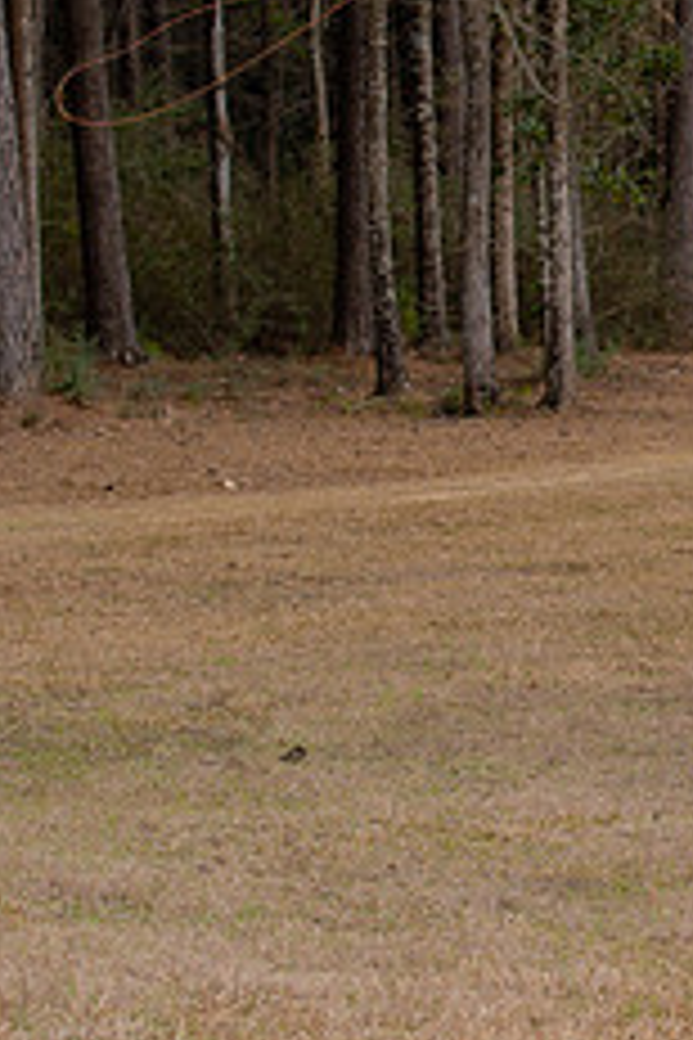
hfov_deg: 6.2
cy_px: 403
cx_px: 980
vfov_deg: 9.4
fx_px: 6294
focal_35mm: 218
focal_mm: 70
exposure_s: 1/250
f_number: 4
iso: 100
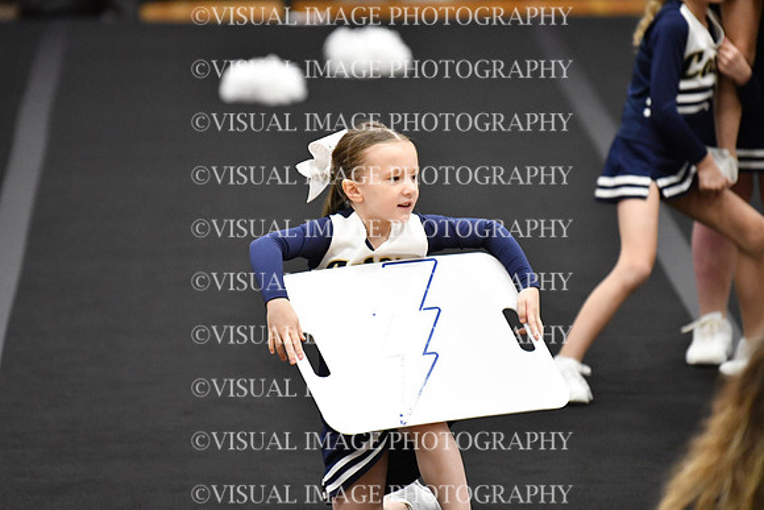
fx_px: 6368
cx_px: 382
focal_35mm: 300
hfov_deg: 6.9
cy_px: 255
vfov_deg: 4.6
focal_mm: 200
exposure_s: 1/800
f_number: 2.8
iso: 5000
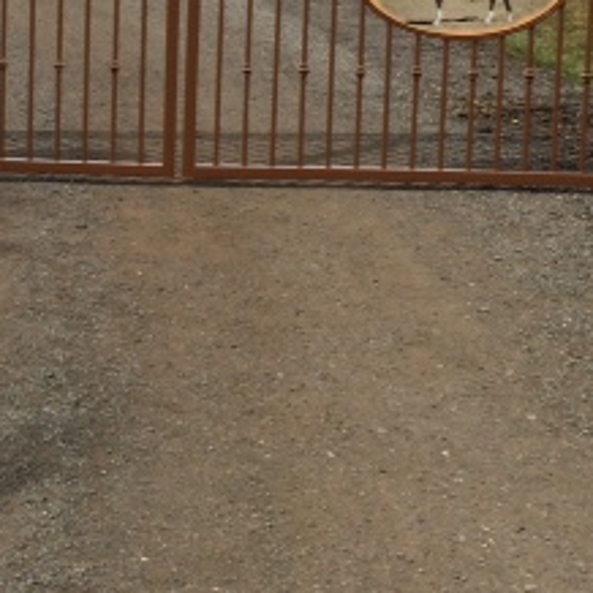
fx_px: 1512
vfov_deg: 21.4
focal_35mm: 78
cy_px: 0
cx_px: 139
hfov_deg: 22.0
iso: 32
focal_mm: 4.12
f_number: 2.2
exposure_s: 1/3165
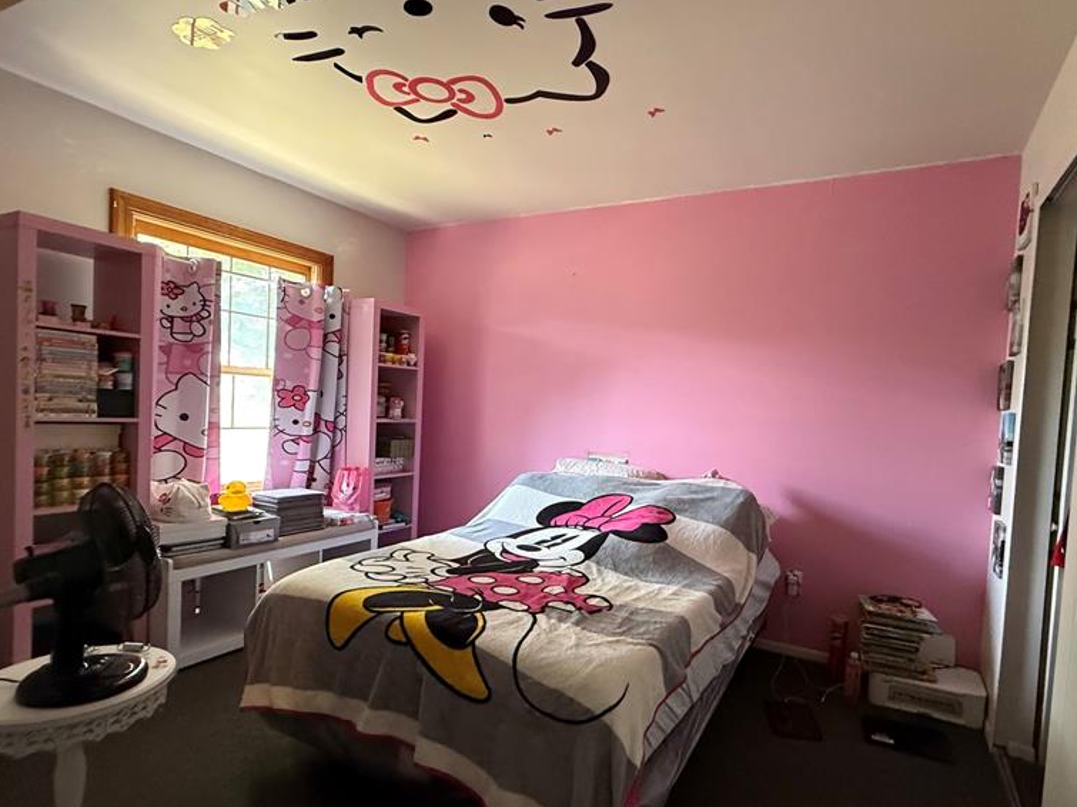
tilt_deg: -1.8
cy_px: 435
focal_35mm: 19
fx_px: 591
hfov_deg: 84.5
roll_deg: -3.3
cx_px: 586
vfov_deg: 68.6
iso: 640
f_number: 2.2
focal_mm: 2.22
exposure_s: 1/60
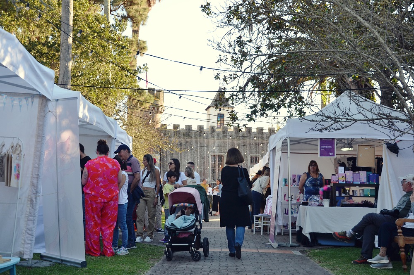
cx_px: 207
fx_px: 517
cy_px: 138
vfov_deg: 29.8
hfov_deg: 43.6
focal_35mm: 45
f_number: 5.6
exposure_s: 1/125
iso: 140
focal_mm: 30
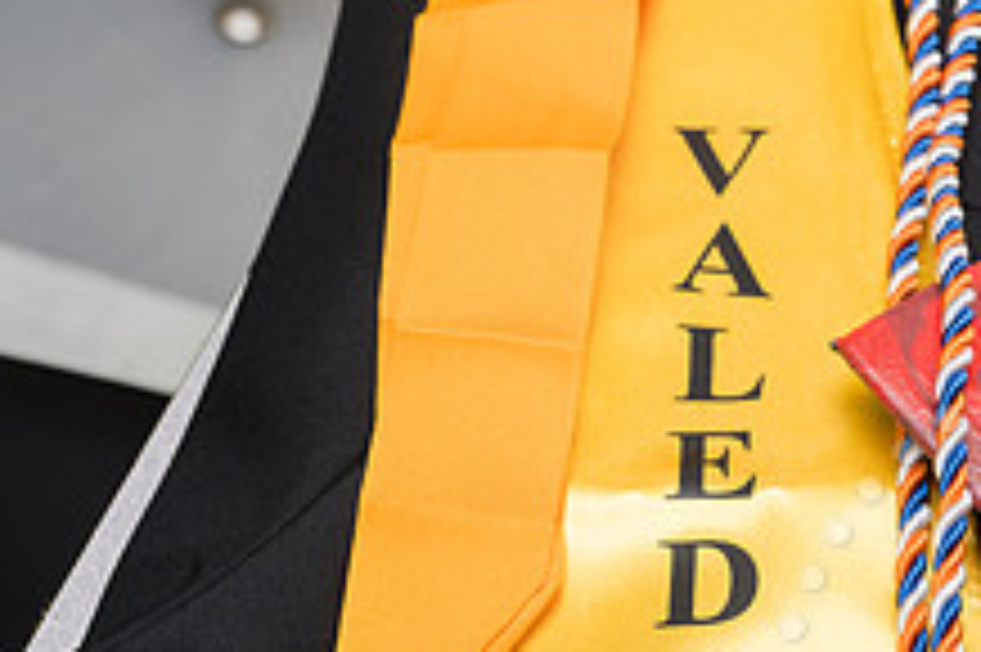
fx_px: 3267
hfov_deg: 16.4
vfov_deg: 11.2
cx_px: 1188
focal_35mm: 120
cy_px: 753
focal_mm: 42
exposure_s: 1/160
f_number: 6.3
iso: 1250
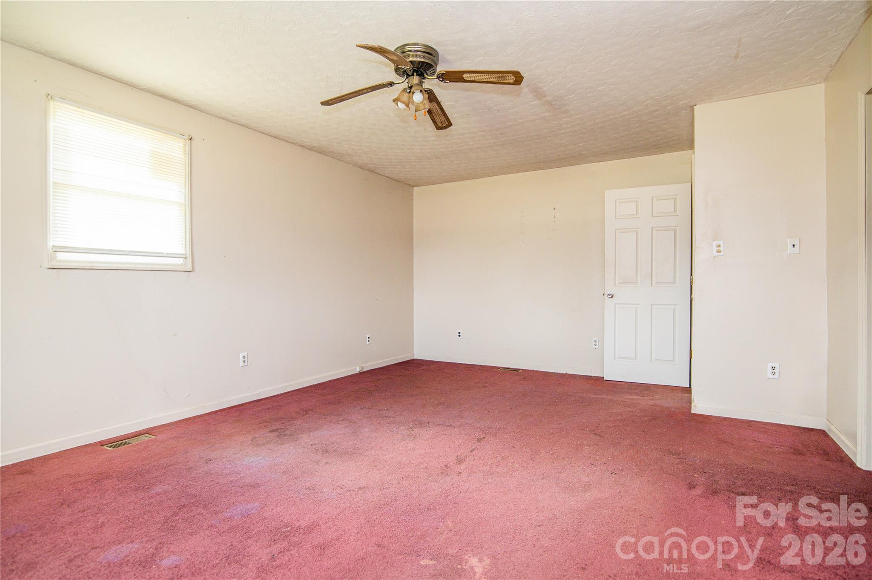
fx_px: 436
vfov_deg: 67.3
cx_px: 436
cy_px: 290
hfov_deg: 90.0
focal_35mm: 18
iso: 400
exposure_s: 1/60
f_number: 4
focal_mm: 18
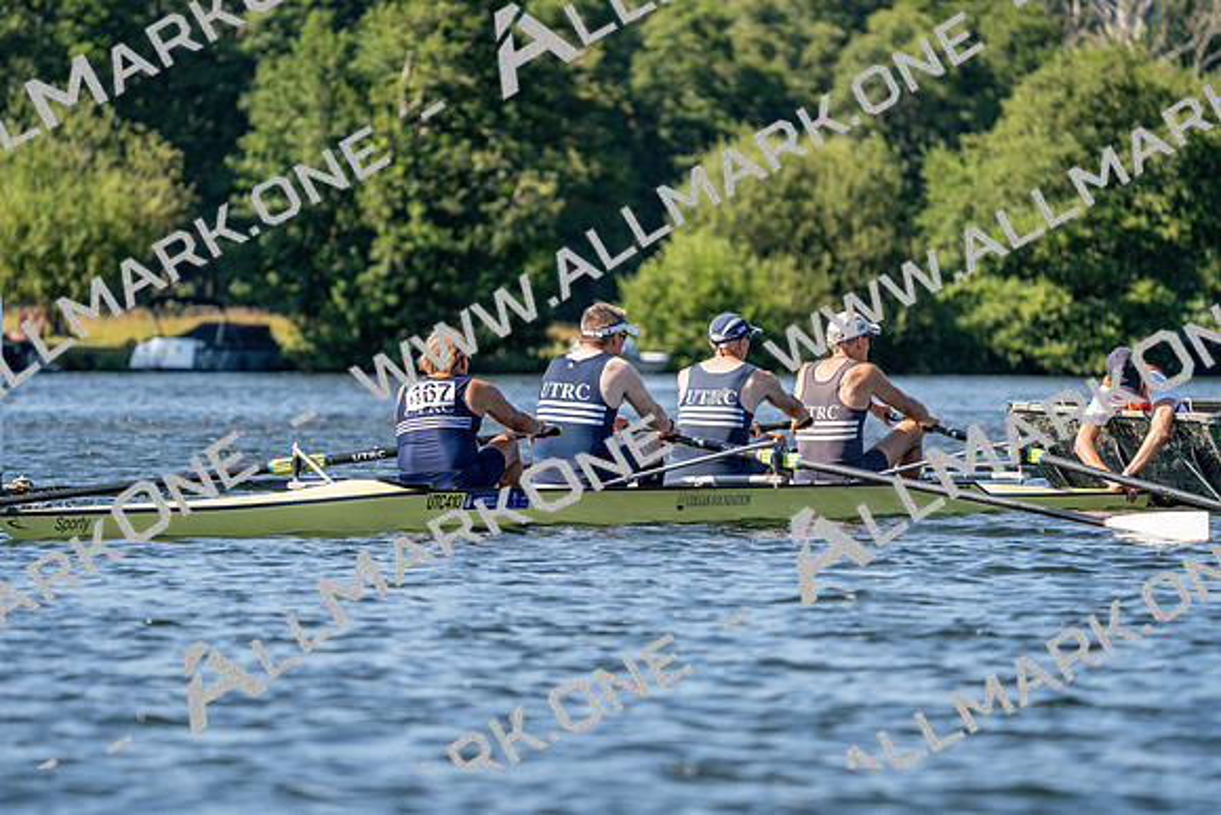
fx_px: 9397
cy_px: 408
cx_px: 610
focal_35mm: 277
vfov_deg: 5.0
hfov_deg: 7.4
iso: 400
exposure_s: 1/1600
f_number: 5.6
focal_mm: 277
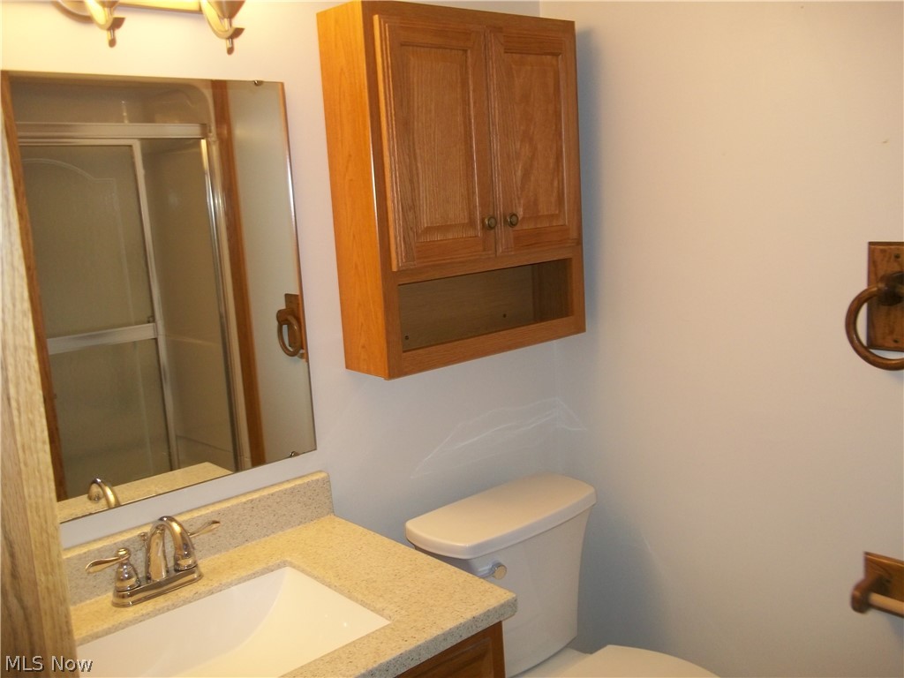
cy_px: 339
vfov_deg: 44.2
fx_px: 836
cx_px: 452
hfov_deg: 56.8
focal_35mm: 32
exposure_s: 1/30
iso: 160
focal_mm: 5.7
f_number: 2.9
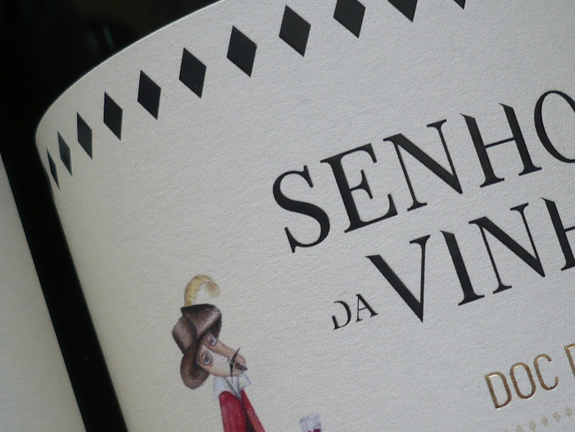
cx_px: 420
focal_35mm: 69
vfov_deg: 21.2
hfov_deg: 27.8
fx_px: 1146
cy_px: 302
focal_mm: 5.8
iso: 100
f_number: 2.8
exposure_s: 1/160
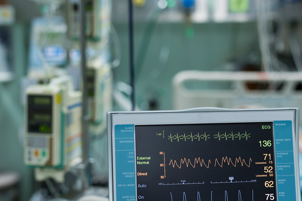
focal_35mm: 73
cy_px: 119
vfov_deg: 18.7
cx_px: 165
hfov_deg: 27.7
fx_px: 613
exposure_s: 1/100
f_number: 2.5
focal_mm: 50
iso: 320
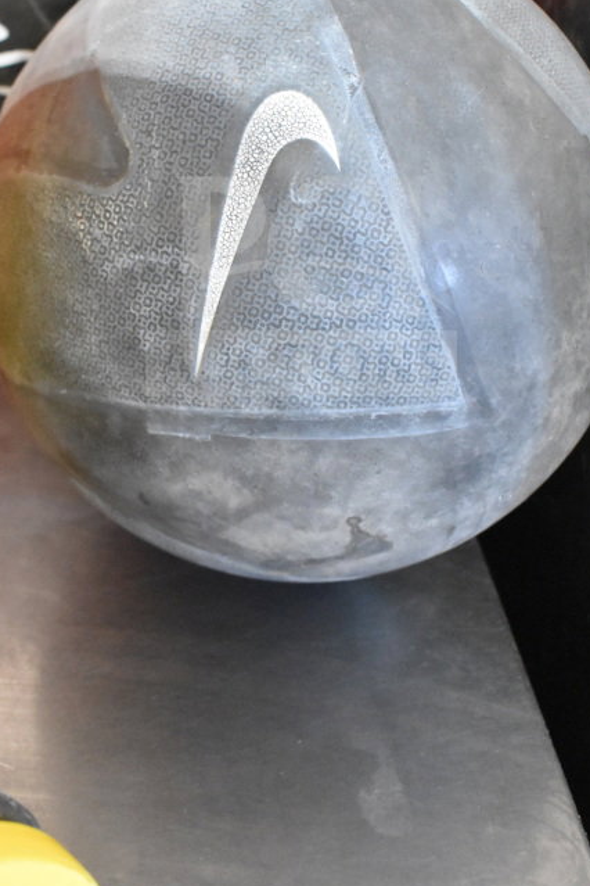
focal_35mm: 54
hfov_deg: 25.2
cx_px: 301
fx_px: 1320
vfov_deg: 36.6
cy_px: 286
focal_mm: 25
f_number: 4
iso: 6400
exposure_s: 1/60
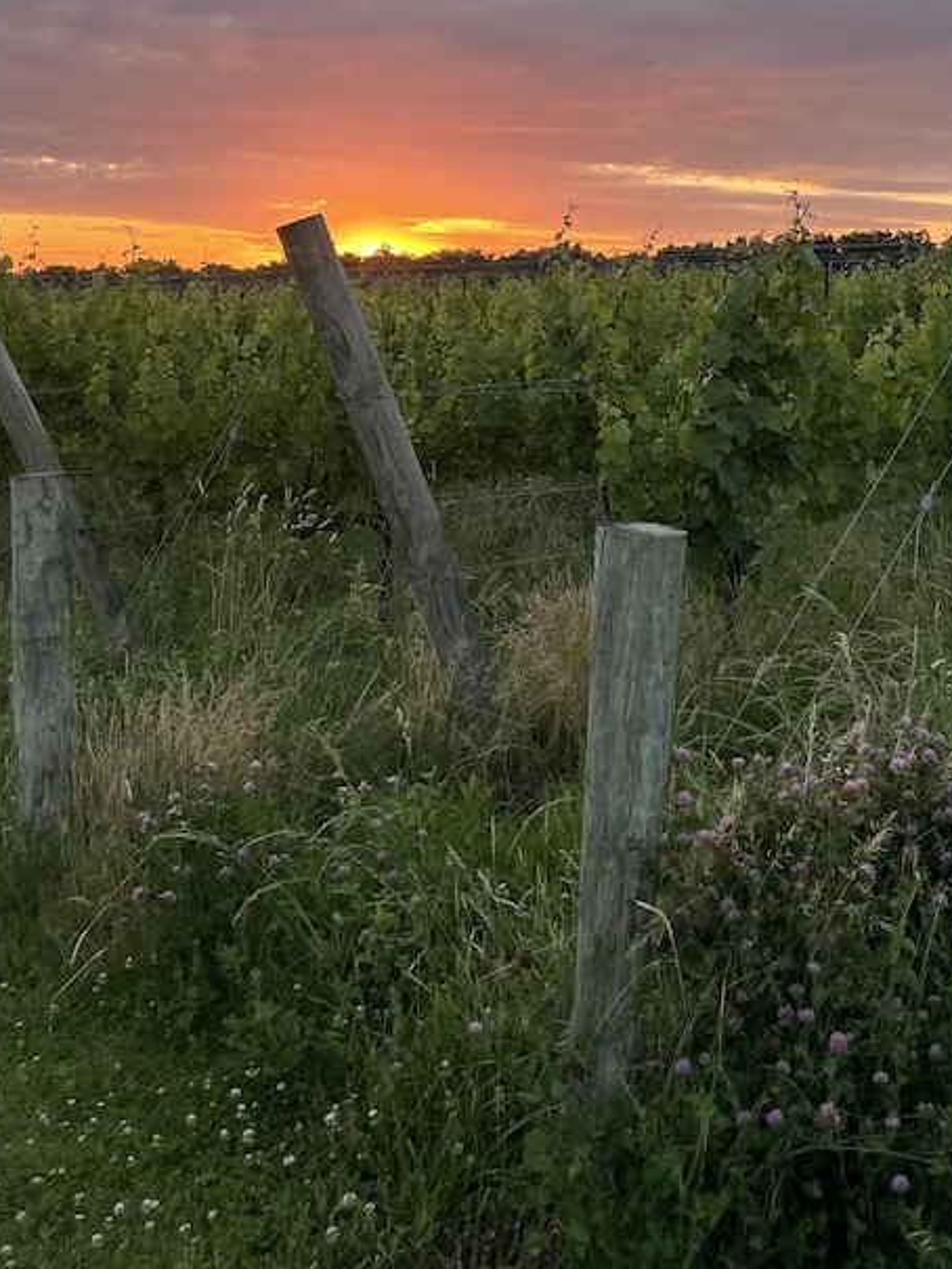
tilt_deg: +1.9
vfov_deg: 41.6
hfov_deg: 32.4
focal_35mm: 44
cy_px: 313
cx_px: 679
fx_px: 1613
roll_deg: +0.0
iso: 32
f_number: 1.6
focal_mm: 4.2
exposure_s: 1/238
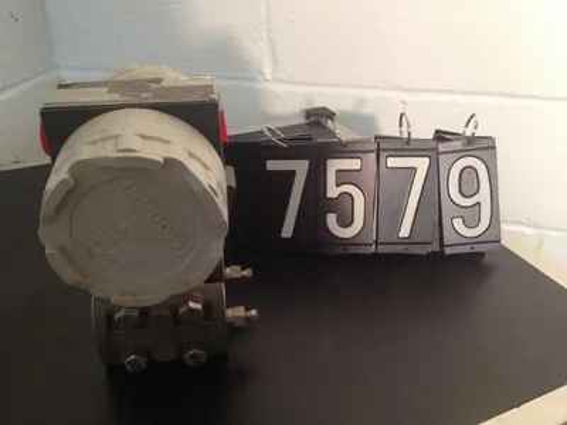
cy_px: 212
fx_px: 573
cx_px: 284
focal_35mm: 35
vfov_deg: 40.7
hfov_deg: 52.6
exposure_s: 1/20
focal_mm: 4.28
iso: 100
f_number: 2.4
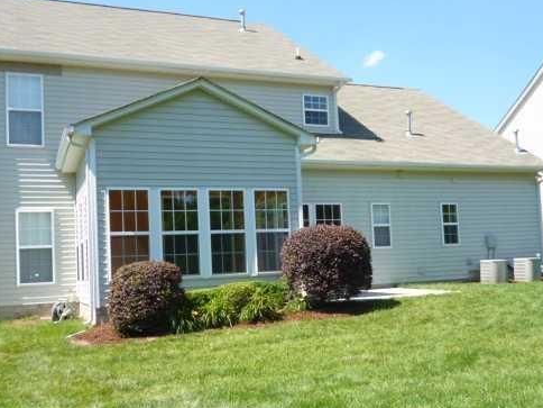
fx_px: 580
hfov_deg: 50.1
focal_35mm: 37
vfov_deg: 38.6
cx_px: 283
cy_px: 230
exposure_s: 1/500
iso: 100
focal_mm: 5
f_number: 3.1
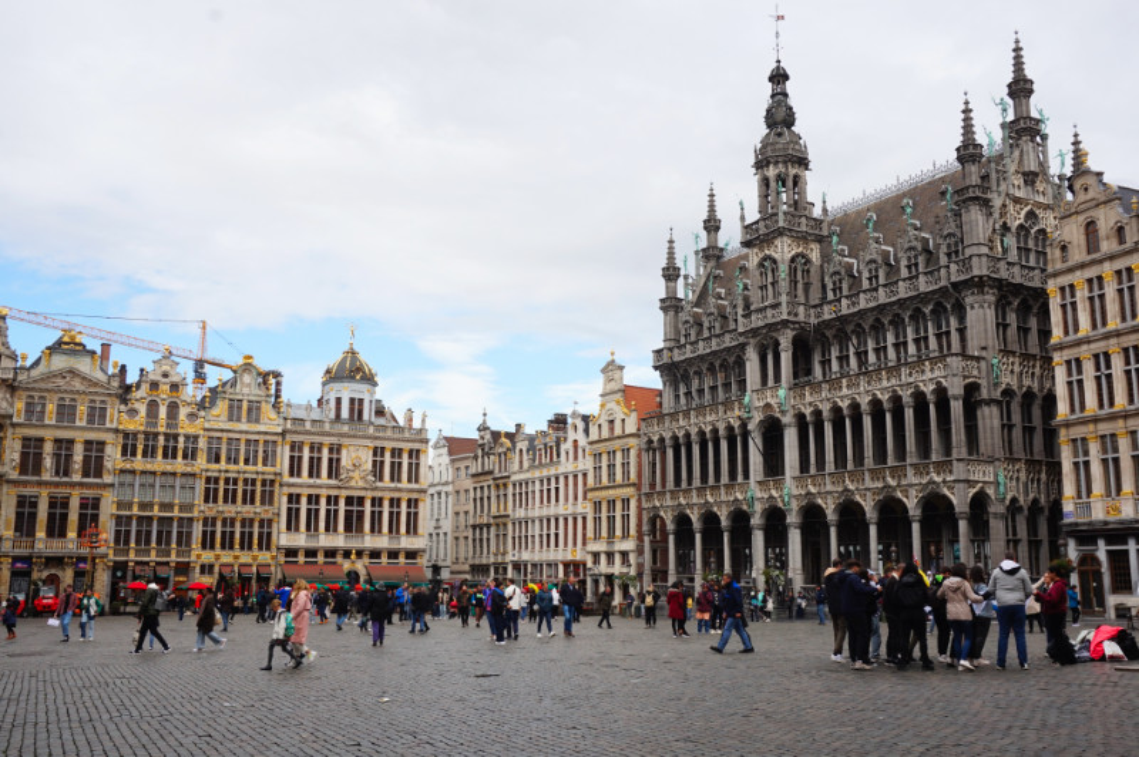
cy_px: 378
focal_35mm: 34
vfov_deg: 38.3
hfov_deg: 55.1
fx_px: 1091
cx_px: 570
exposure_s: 1/80
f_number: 13
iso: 100
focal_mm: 23
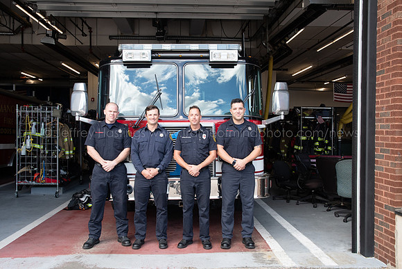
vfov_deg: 40.0
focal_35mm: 33
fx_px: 369
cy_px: 134
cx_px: 201
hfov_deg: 57.2
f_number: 8
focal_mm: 22
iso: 250
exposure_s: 1/80
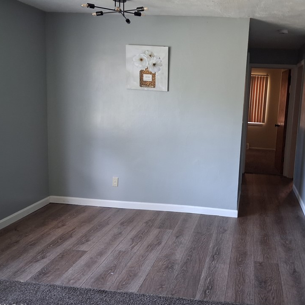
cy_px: 152
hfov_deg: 47.3
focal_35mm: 34
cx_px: 213
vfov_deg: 48.5
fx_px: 339
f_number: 1.8
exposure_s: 1/60
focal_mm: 4
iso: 500
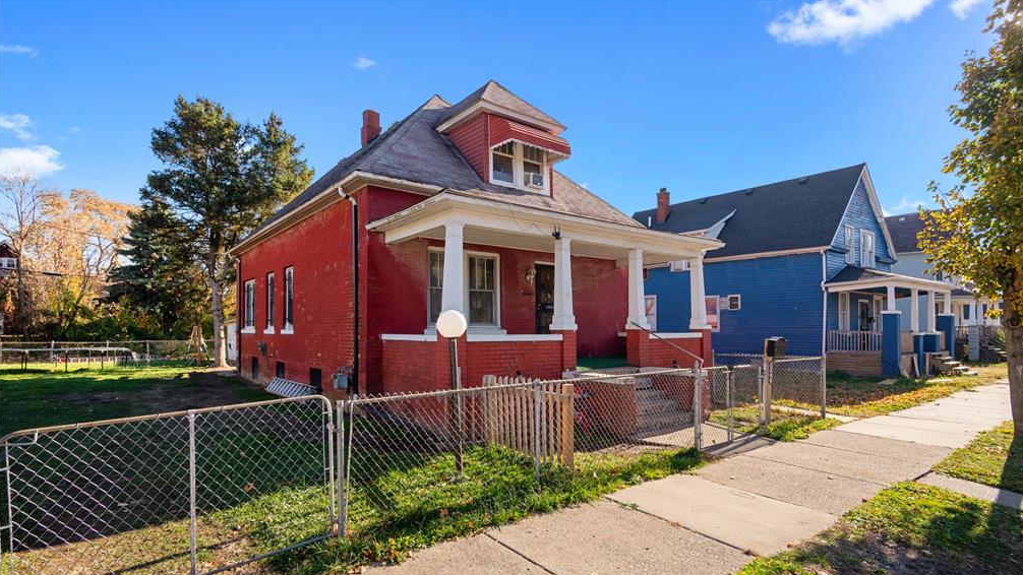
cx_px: 517
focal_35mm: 32
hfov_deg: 61.0
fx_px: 868
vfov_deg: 36.7
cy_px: 291
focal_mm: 30
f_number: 9
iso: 320
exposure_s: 1/320
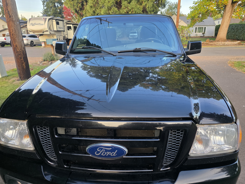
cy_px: 92
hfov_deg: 73.9
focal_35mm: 23
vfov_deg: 58.9
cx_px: 122
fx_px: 163
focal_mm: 6.3
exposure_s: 1/180
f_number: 1.7
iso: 160
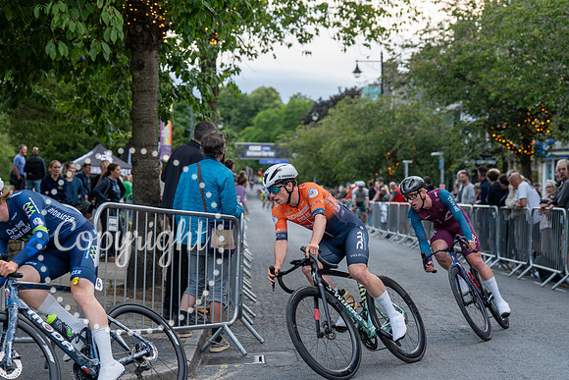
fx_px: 1166
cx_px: 284
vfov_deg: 18.5
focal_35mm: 74
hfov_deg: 27.4
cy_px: 190
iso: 1250
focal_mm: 70
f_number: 3.5
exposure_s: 1/800
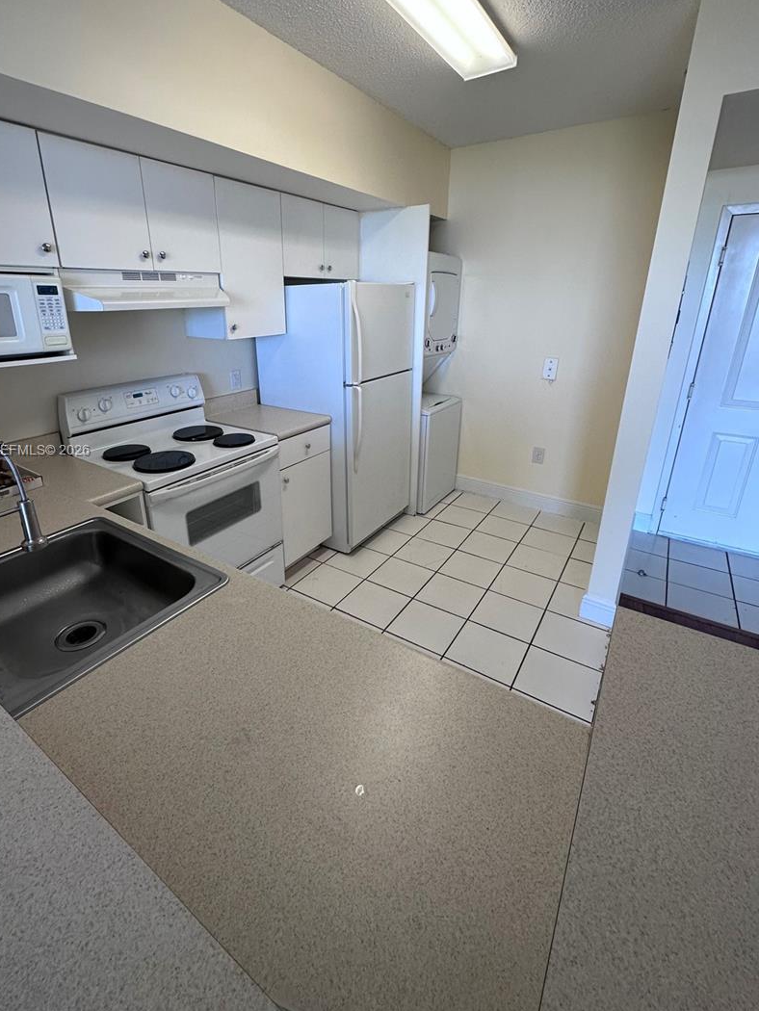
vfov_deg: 94.1
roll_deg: +0.7
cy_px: 452
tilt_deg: -20.1
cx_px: 345
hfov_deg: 77.9
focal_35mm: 16
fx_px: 468
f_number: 2.2
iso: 160
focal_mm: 2.22
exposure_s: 1/120
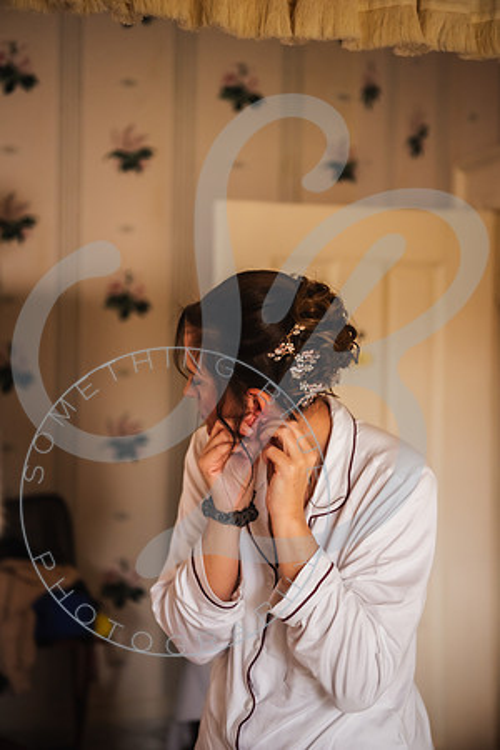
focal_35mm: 62
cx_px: 250
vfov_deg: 32.4
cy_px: 375
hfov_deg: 21.9
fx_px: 1292
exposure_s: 1/125
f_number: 2.8
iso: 1000
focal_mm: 62
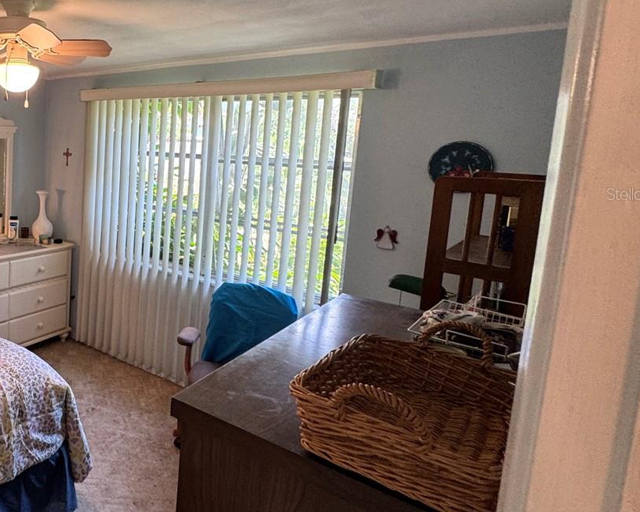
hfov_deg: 54.6
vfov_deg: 52.6
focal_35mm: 27
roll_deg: -2.4
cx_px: 49
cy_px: 194
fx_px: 511
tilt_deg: -7.7
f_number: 2.2
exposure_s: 1/120
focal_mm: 2.22
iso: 125
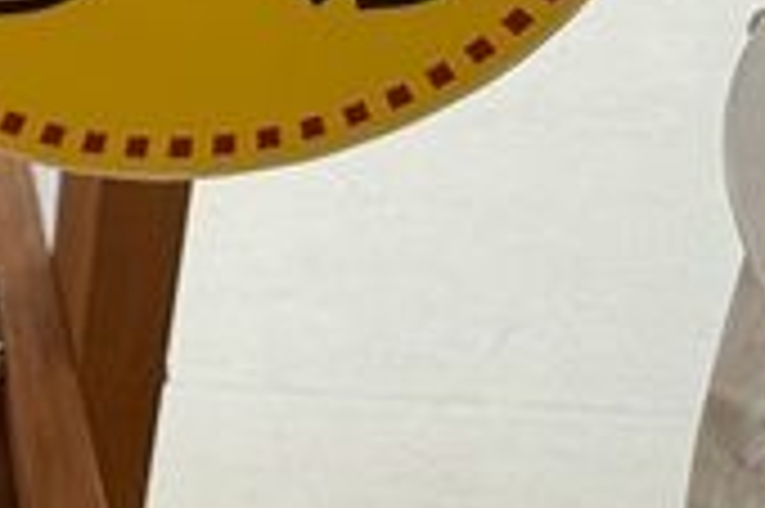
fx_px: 1486
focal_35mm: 70
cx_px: -358
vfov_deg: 18.0
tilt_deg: -23.2
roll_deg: +2.2
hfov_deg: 23.5
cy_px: -169
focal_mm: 2.22
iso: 80
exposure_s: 1/120
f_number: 2.2
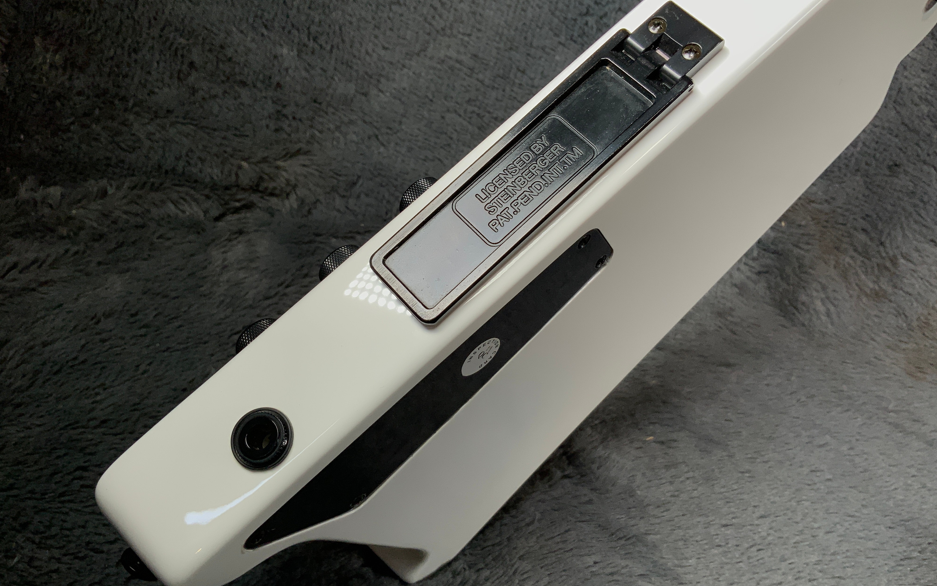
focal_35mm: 31
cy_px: 284
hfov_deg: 61.2
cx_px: 471
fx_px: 792
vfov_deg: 40.6
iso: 20
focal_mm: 3
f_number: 1.8
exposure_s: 1/312
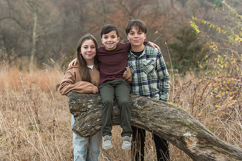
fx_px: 500
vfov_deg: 18.3
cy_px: 77
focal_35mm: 74
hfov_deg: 27.2
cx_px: 122
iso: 1000
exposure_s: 1/400
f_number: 3.5
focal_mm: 70
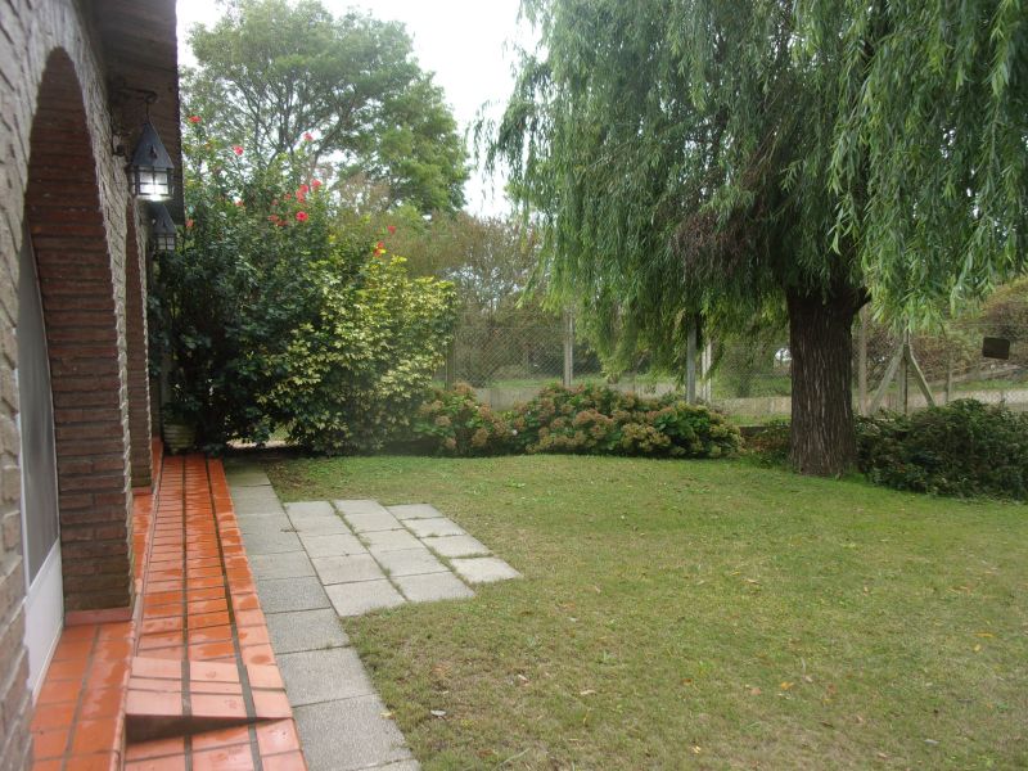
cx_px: 514
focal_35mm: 28
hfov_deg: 63.4
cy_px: 386
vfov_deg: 49.7
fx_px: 832
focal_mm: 5.1
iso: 80
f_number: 3.9
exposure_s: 1/70
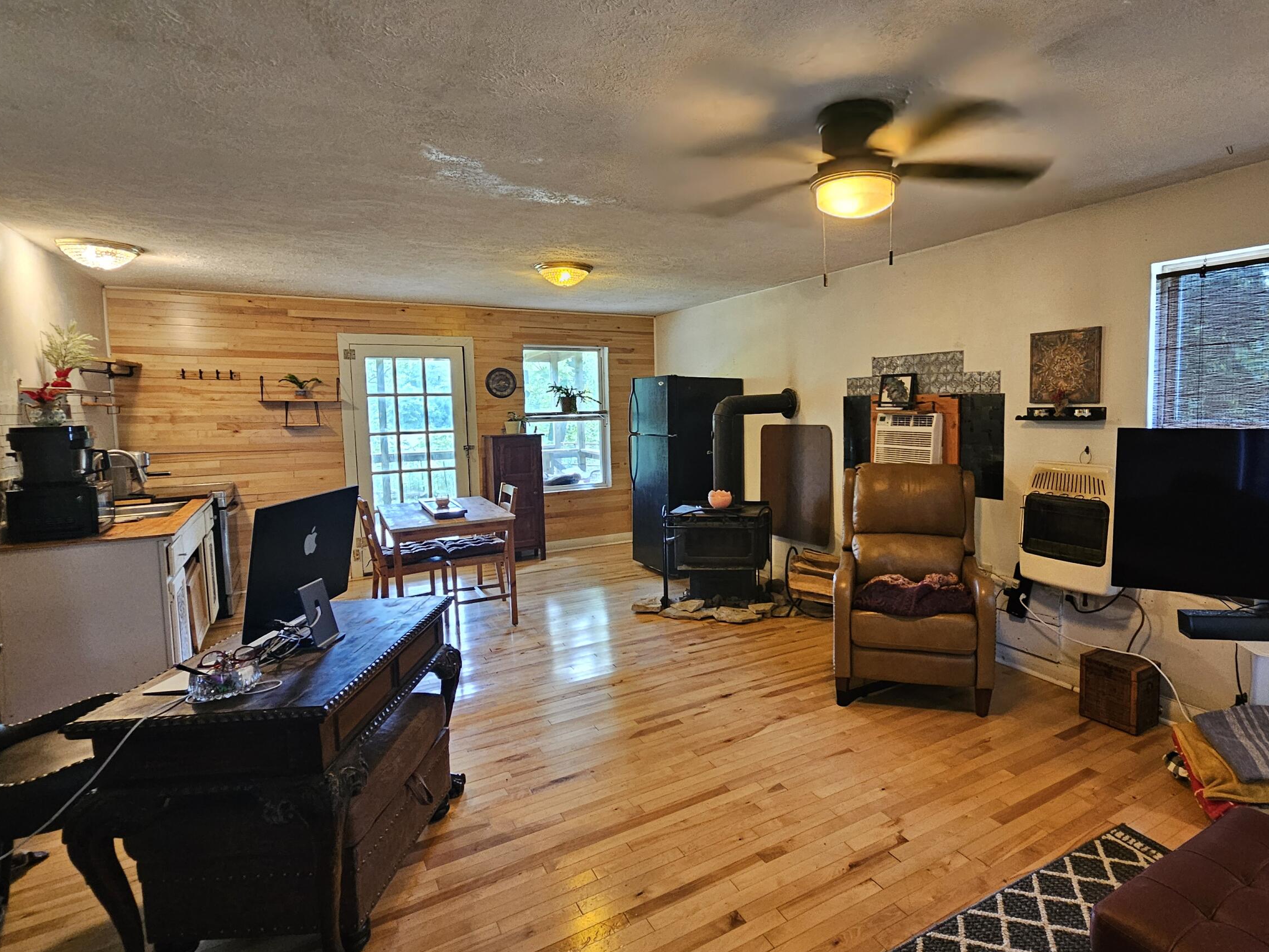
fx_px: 623
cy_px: 462
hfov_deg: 90.3
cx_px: 735
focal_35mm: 17
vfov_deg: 74.7
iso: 320
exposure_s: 1/30
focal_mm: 2.2
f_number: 2.2
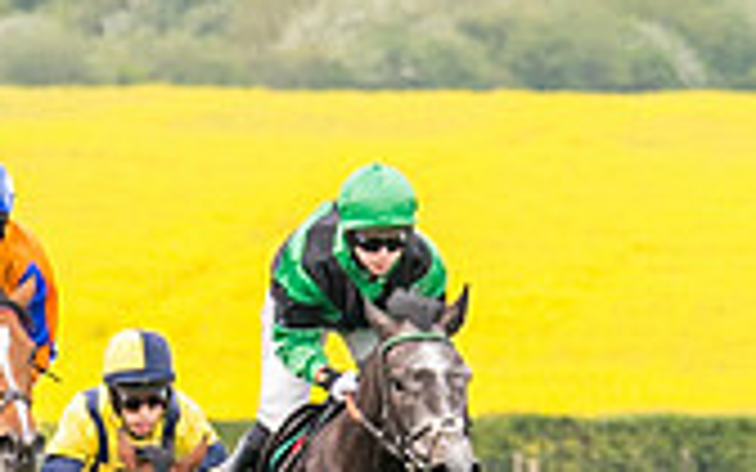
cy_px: 344
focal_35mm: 1108
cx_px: 334
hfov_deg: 1.9
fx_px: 22829
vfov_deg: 1.2
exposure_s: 1/1250
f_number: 4
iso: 640
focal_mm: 122
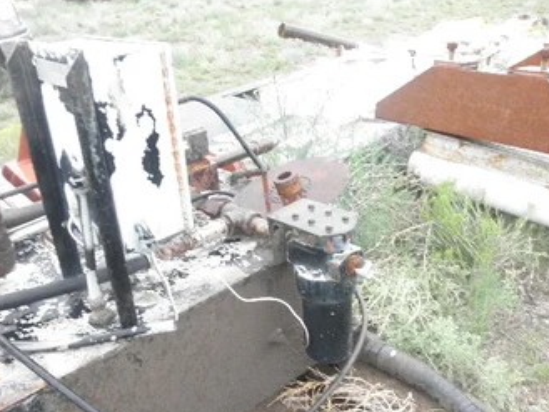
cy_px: 245
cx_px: 274
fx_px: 539
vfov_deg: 41.6
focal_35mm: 34
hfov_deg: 53.9
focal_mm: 5
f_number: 3
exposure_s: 1/30
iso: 125
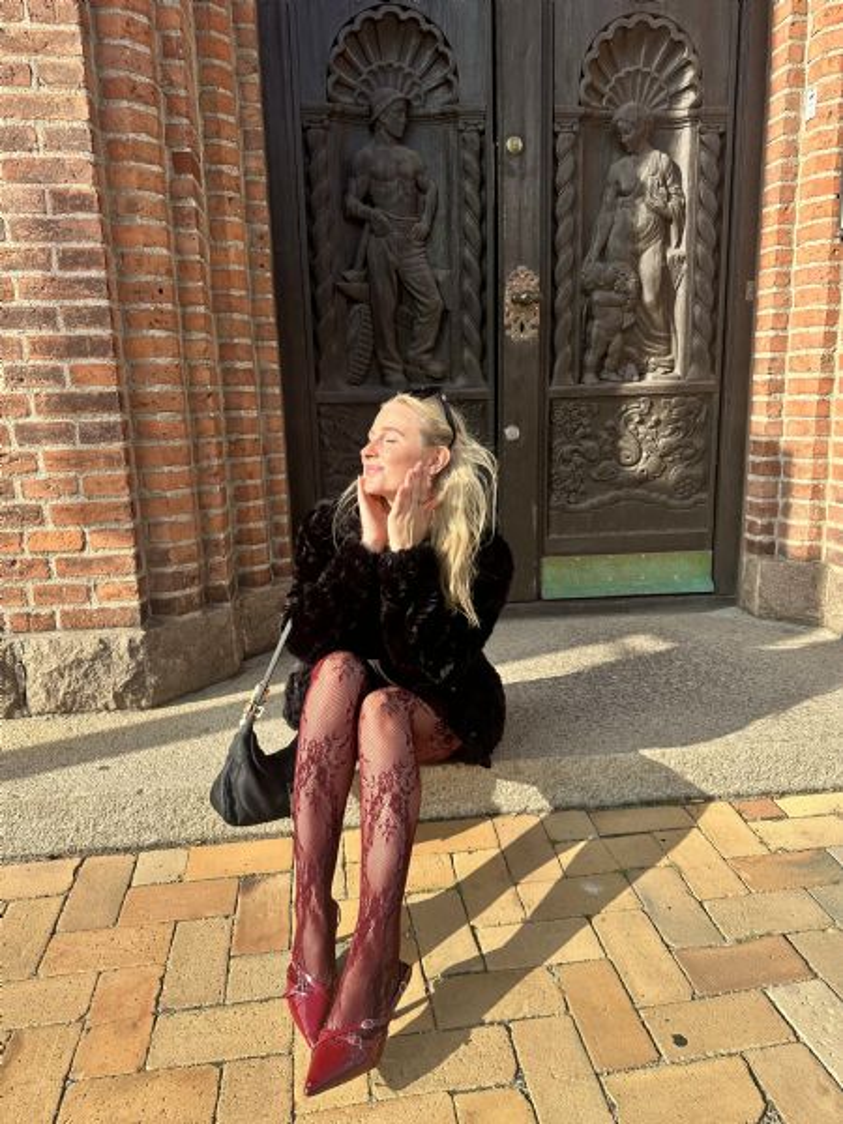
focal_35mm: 24
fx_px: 779
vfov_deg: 71.6
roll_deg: +0.6
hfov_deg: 56.8
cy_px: 562
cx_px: 422
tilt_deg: -11.6
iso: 80
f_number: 1.78
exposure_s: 1/2591
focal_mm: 6.86
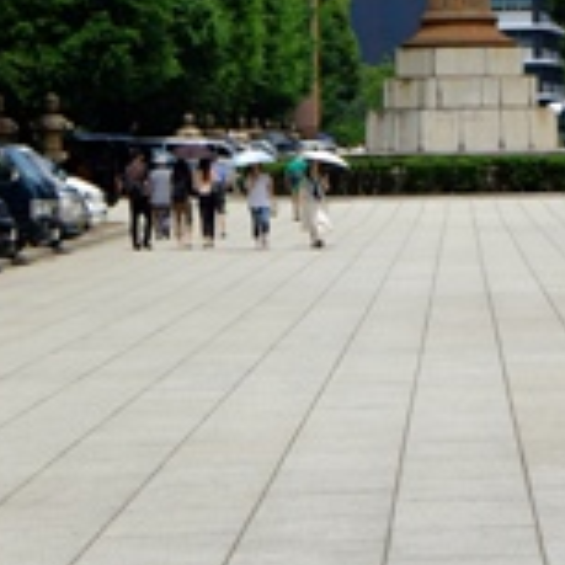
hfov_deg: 8.5
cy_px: 30
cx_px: 438
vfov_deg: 8.5
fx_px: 3804
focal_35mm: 206
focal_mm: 55
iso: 200
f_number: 5.6
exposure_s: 1/750
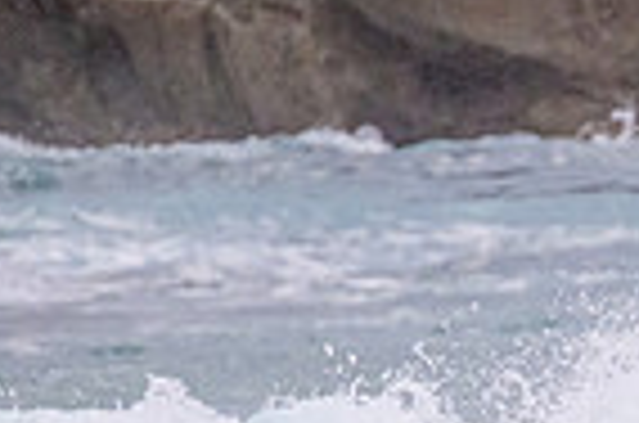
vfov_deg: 0.4
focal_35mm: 3278
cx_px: 1017
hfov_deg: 0.6
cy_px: 596
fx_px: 58054
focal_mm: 800
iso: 2800
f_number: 11
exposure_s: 1/1250
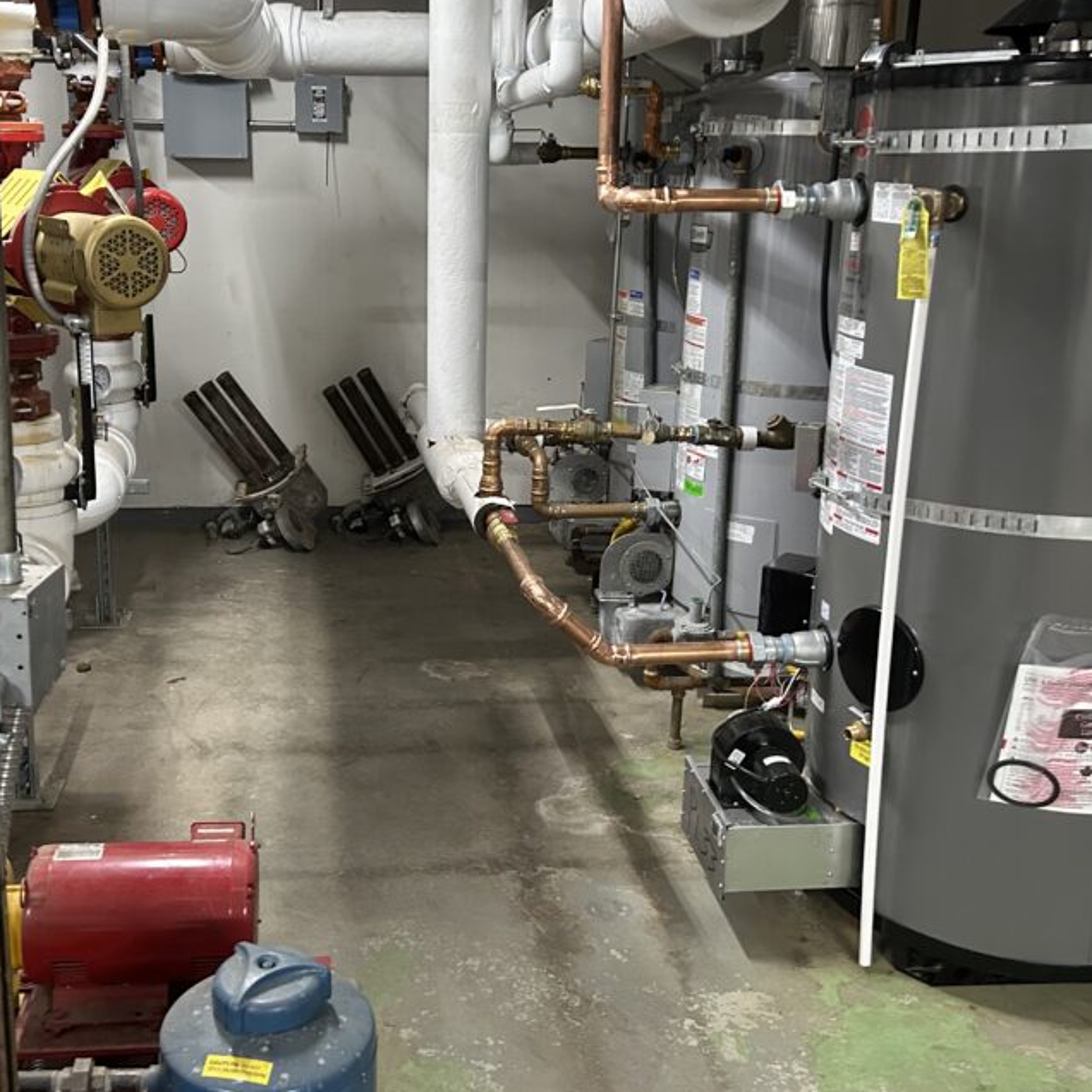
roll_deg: -0.4
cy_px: 469
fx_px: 1321
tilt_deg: -12.5
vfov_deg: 44.8
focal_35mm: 37
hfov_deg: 44.8
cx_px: 452
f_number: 1.5
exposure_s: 1/60
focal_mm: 5.7
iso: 500
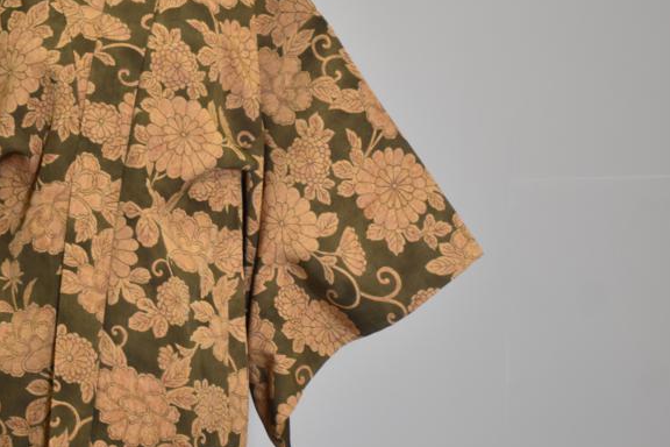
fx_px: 2362
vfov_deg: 10.8
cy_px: 212
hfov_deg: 16.0
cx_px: 108
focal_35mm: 127
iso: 400
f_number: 4.5
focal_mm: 45
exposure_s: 1/60
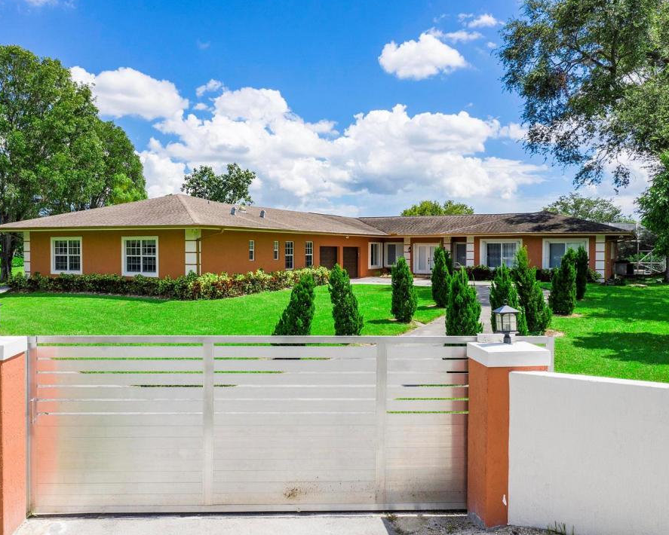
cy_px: 265
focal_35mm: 32
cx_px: 316
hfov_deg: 55.6
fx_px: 634
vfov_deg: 45.8
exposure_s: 1/640
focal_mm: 10.26
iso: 100
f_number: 6.3
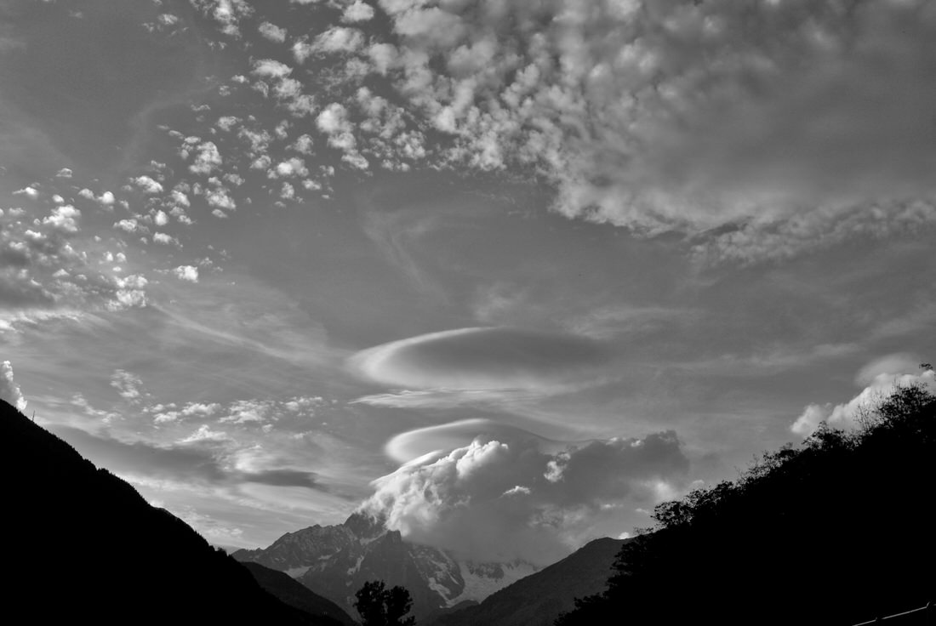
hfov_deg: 41.1
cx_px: 468
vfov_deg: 28.1
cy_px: 313
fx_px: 1249
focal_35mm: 48
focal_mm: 32
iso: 200
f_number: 7.1
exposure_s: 1/500
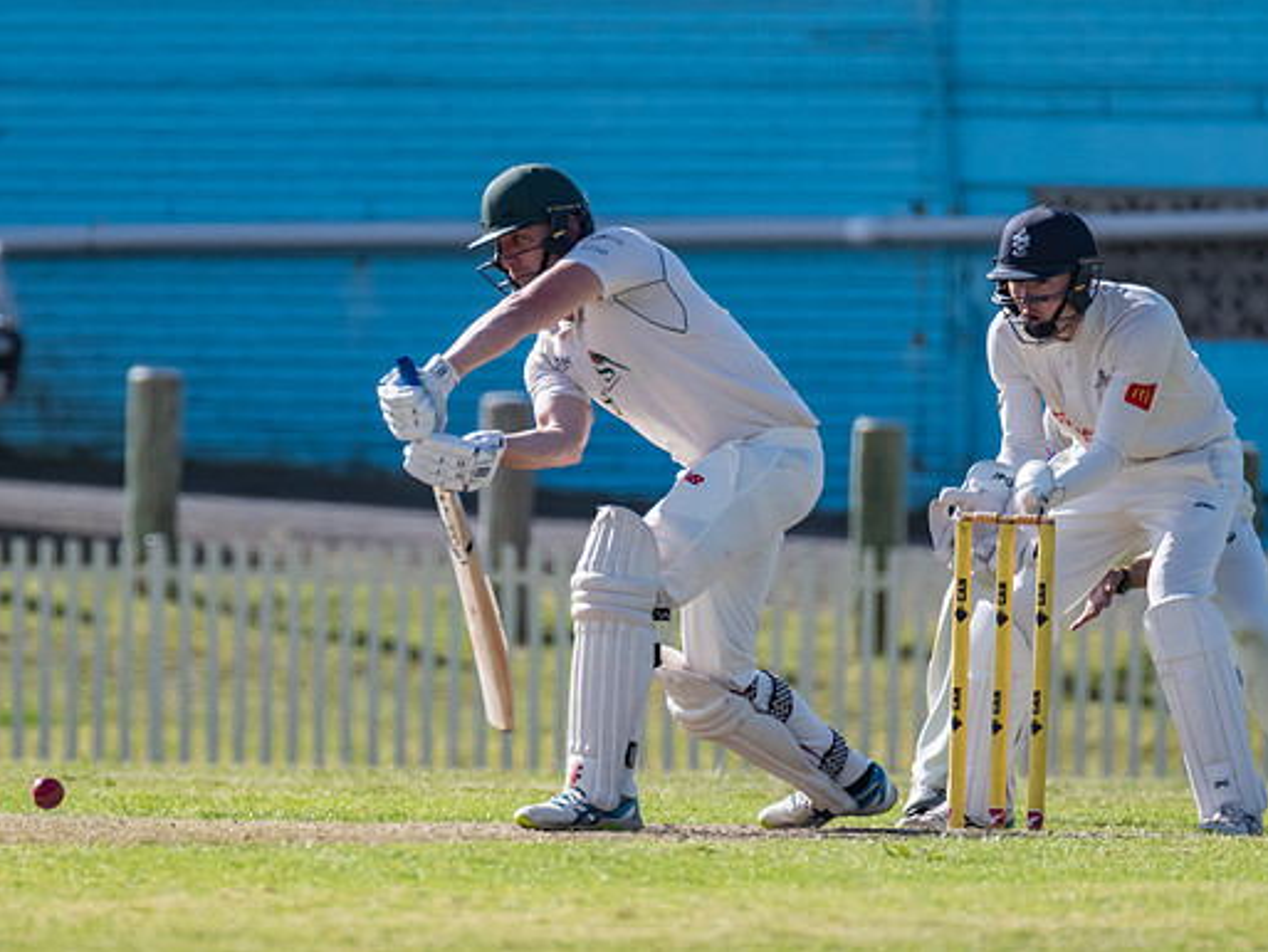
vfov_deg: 1.4
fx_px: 37738
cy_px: 440
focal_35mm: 1030
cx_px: 475
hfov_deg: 1.9
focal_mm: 550
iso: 800
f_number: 7.1
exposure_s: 1/2500
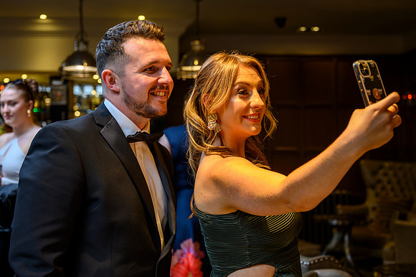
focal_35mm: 55
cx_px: 202
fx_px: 640
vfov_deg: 24.4
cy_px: 131
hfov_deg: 36.0
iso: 900
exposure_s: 1/125
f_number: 3.5
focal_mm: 52
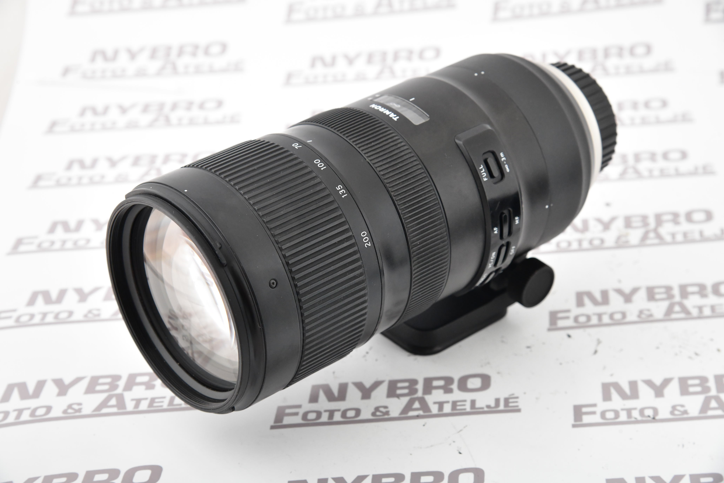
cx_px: 362
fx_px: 1850
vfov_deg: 14.9
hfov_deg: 22.1
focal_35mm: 92
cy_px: 242
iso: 2500
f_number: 11
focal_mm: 92
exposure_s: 1/200
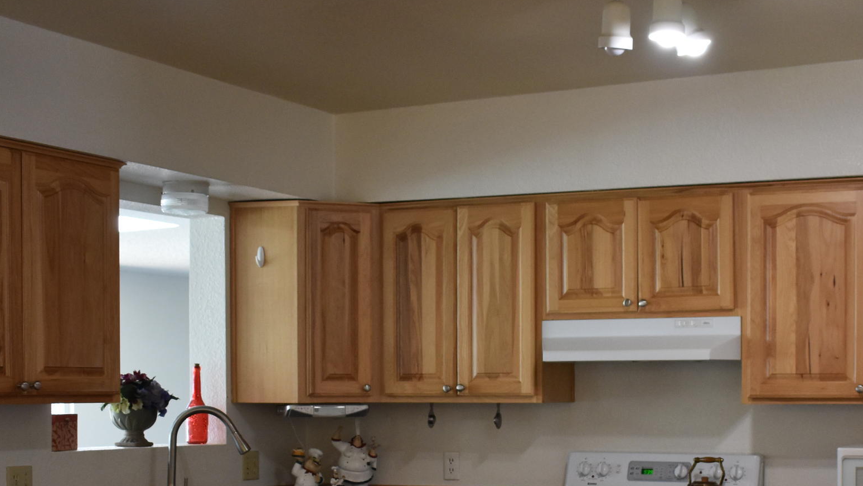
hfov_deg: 31.2
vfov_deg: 17.7
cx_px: 566
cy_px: 456
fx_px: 1533
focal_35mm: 67
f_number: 3.8
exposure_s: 1/125
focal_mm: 22
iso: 900
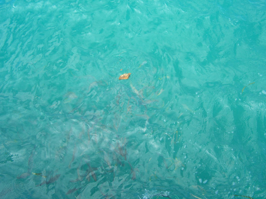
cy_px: 100
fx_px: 292
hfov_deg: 49.0
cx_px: 133
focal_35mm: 38
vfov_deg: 37.7
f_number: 2.8
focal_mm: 6.3
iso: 80
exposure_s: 1/500
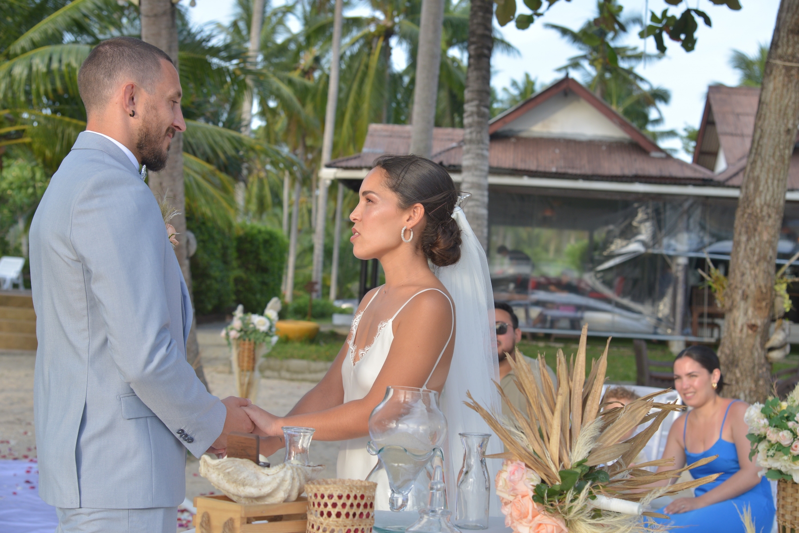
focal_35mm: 58
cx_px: 400
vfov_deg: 23.4
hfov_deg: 34.5
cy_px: 266
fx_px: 1287
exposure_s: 1/250
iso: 400
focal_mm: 58
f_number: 5
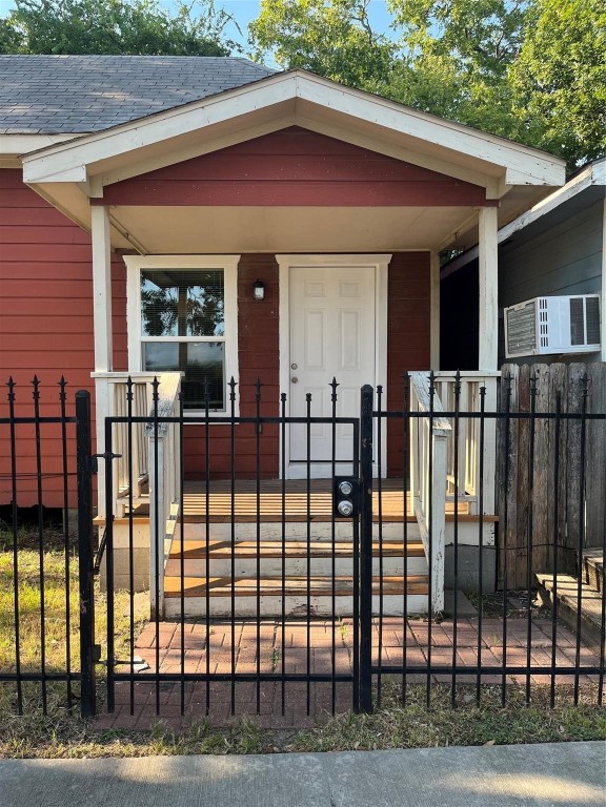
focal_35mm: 26
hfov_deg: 53.1
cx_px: 303
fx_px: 607
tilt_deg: -3.3
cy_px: 404
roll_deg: +0.4
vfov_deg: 67.3
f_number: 1.6
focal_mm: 5.1
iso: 50
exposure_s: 1/561
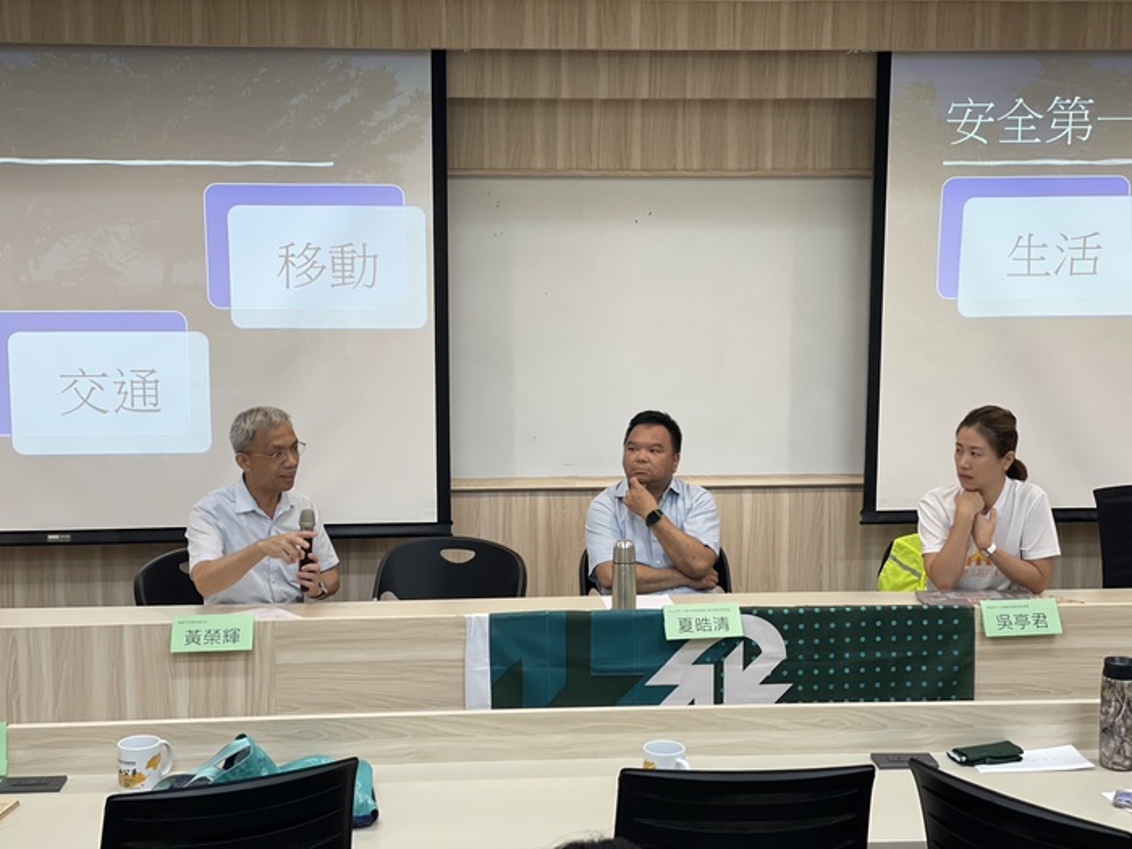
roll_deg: +0.0
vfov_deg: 28.0
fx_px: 1700
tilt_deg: -7.7
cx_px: 566
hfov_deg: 36.8
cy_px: 424
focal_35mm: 52
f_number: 2
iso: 125
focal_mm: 6
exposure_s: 1/120
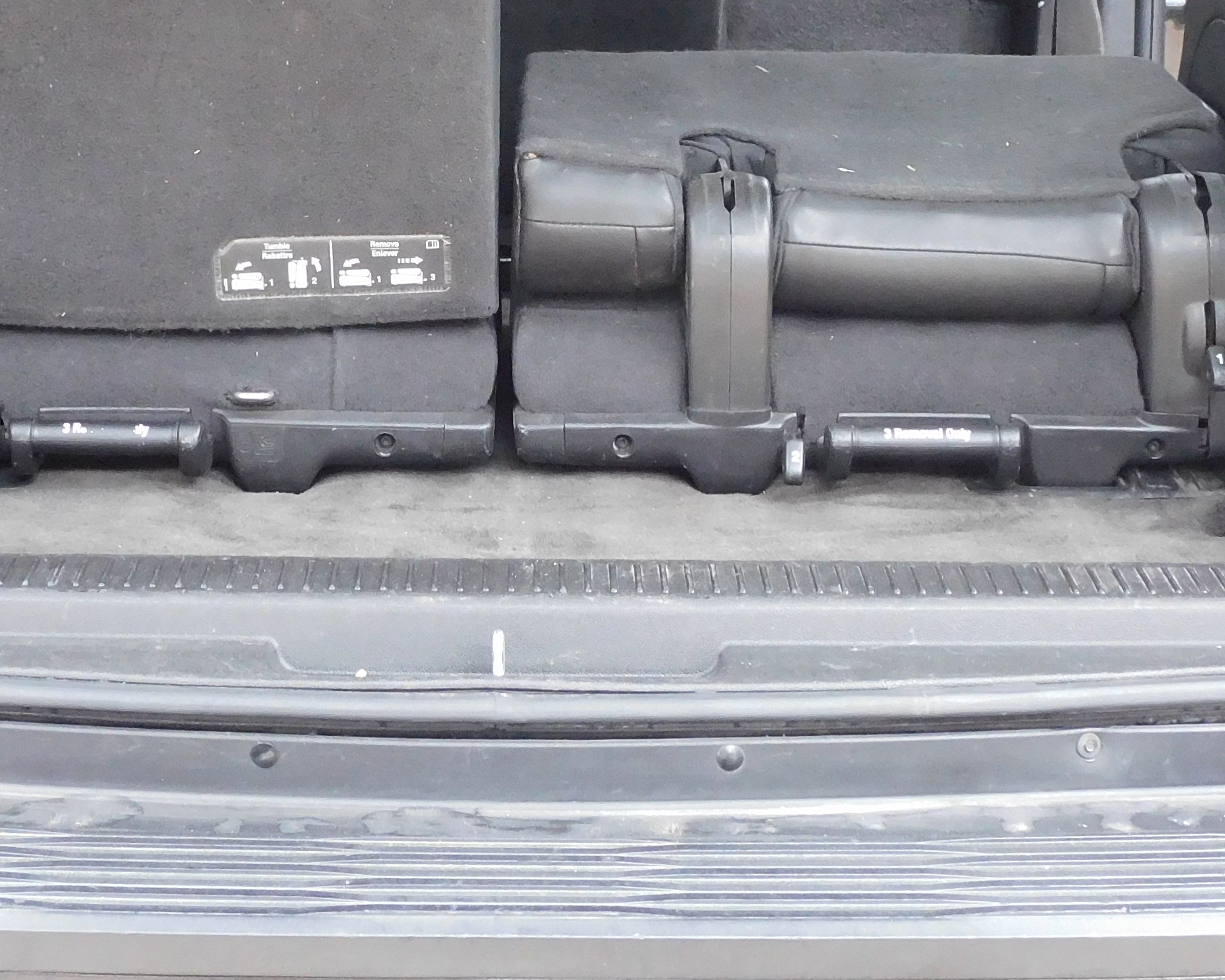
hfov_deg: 22.4
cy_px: 162
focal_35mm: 85
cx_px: 476
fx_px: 3082
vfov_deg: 17.9
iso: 400
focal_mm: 6.3
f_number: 3.8
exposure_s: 1/80
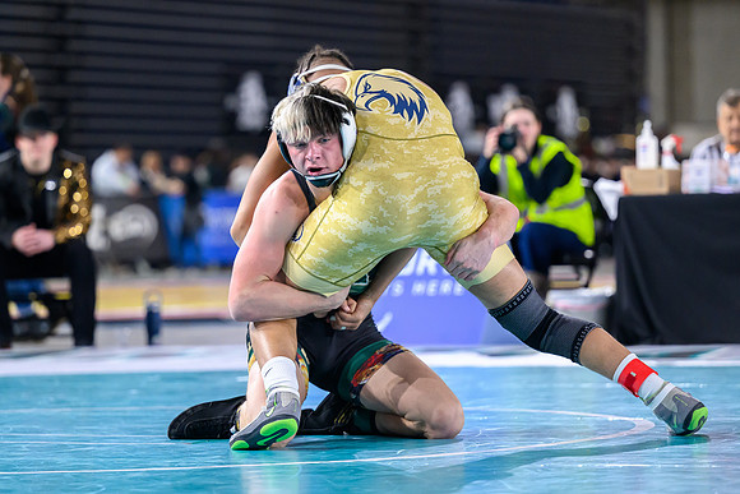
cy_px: 234
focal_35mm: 171
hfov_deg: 12.0
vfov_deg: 8.0
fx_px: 3518
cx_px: 332
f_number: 2.8
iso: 3200
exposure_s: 1/800
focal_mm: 130
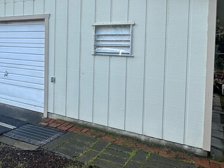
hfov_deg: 50.9
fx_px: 226
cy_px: 51
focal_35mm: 35
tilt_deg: -1.6
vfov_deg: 40.0
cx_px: 62
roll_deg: -1.3
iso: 40
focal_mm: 2.22
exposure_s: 1/335
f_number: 2.2
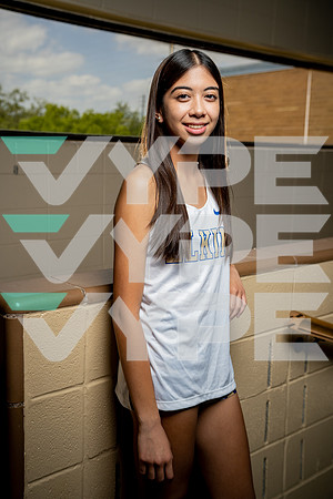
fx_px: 555
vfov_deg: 48.5
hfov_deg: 33.4
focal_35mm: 40
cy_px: 250
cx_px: 166
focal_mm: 40
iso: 320
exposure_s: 1/250
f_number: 4.5
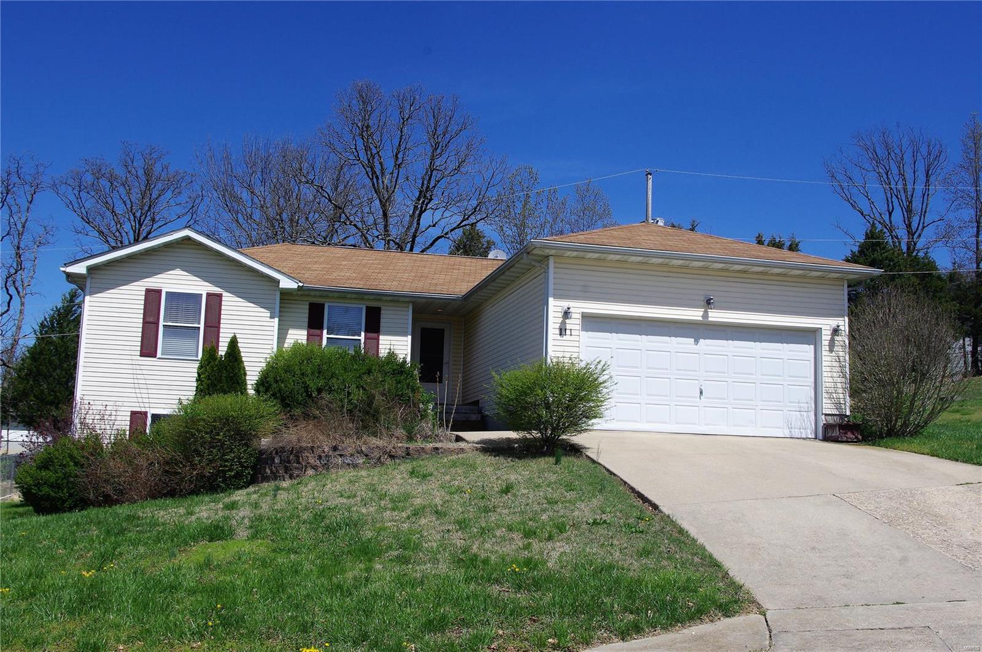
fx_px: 981
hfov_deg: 53.2
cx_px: 491
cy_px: 326
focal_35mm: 36
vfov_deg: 36.8
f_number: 9
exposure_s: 1/500
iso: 200
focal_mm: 24.38
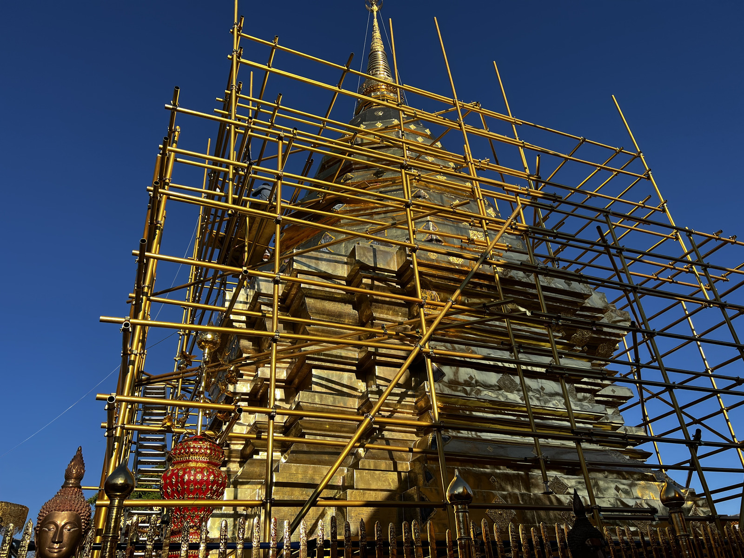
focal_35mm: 26
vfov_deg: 53.1
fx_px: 559
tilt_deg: +31.5
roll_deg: +3.6
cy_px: 279
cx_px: 372
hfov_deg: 67.3
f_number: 1.5
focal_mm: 5.7
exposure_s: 1/3968
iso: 50
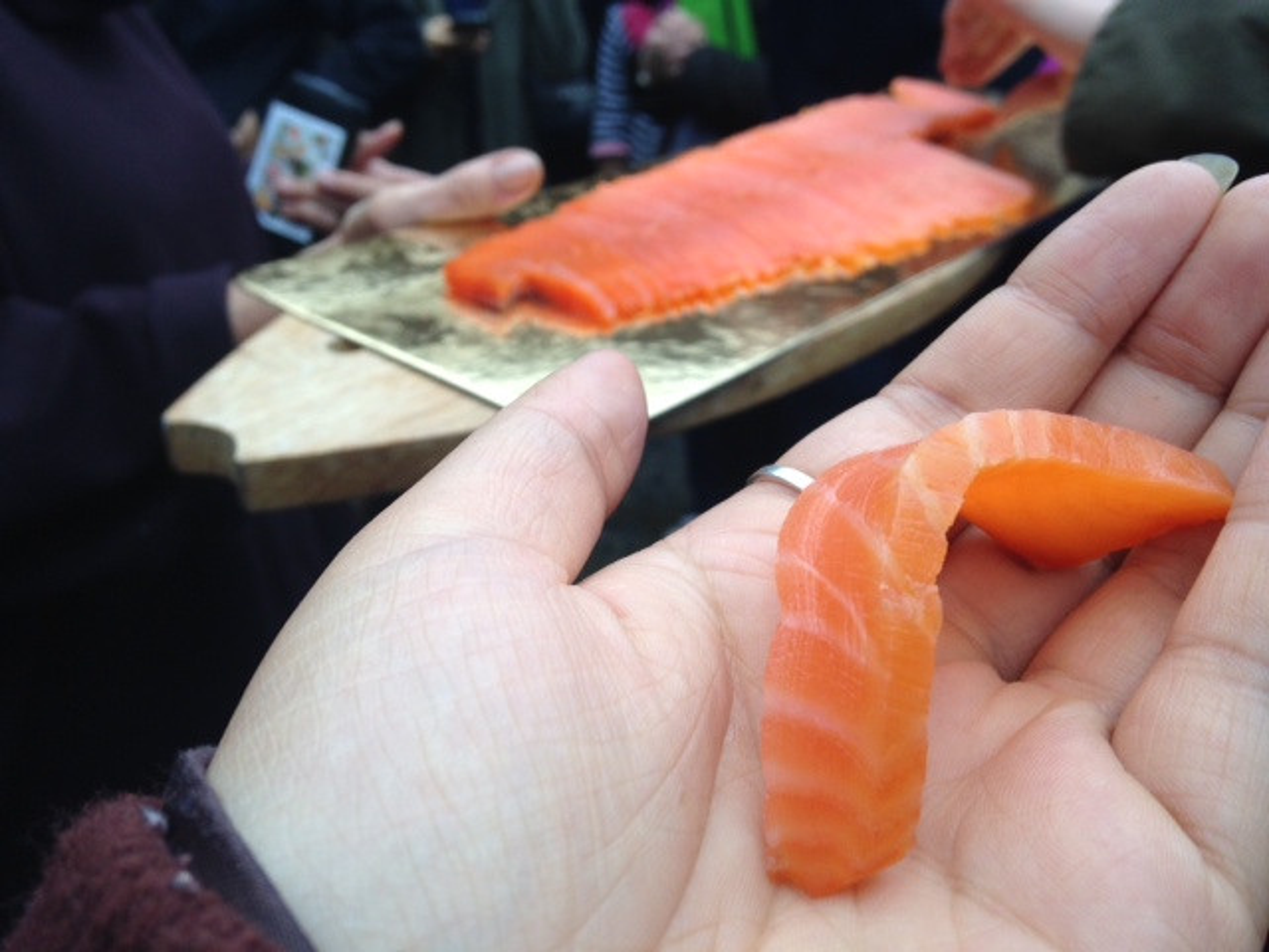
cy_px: 476
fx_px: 1210
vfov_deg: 42.9
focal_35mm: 33
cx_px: 634
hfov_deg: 55.4
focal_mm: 4.12
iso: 50
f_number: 2.4
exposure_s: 1/60
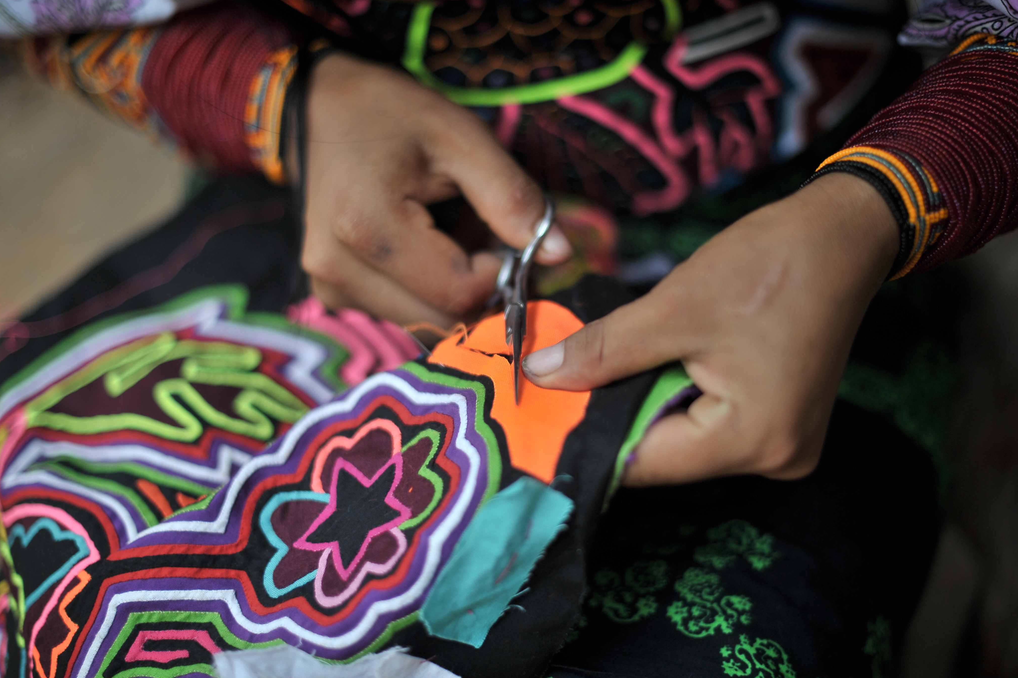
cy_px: 331
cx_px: 511
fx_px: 1470
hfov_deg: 38.2
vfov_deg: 26.0
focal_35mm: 52
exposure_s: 1/1250
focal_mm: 50
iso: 200
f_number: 1.6
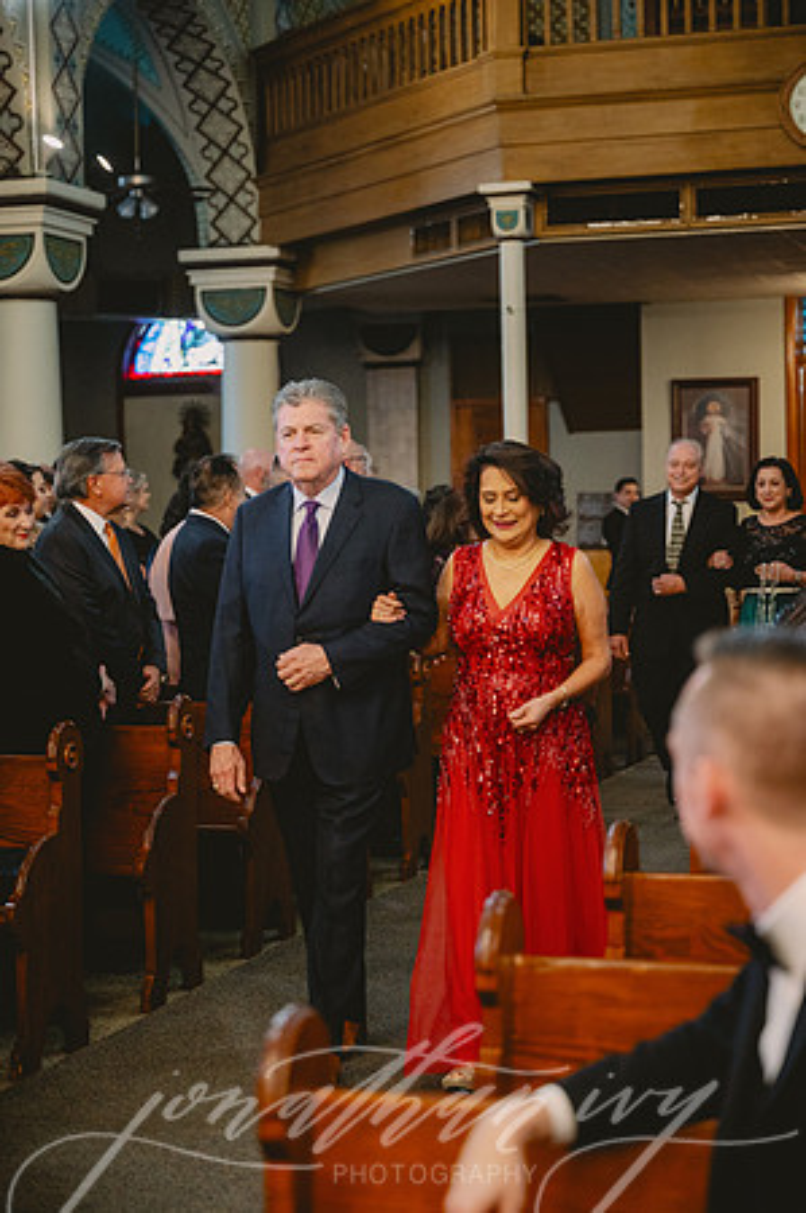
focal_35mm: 67
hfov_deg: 20.3
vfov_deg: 30.1
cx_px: 403
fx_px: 2255
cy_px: 606
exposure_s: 1/250
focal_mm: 67
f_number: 2.8
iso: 2000
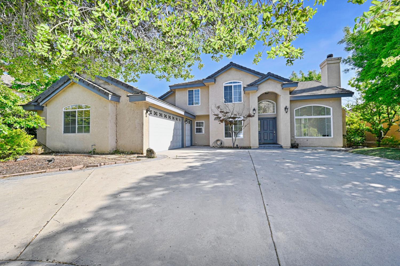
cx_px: 200
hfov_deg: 104.3
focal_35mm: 14
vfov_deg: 81.1
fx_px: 155
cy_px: 133
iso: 100
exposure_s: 1/200
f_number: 8
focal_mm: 14
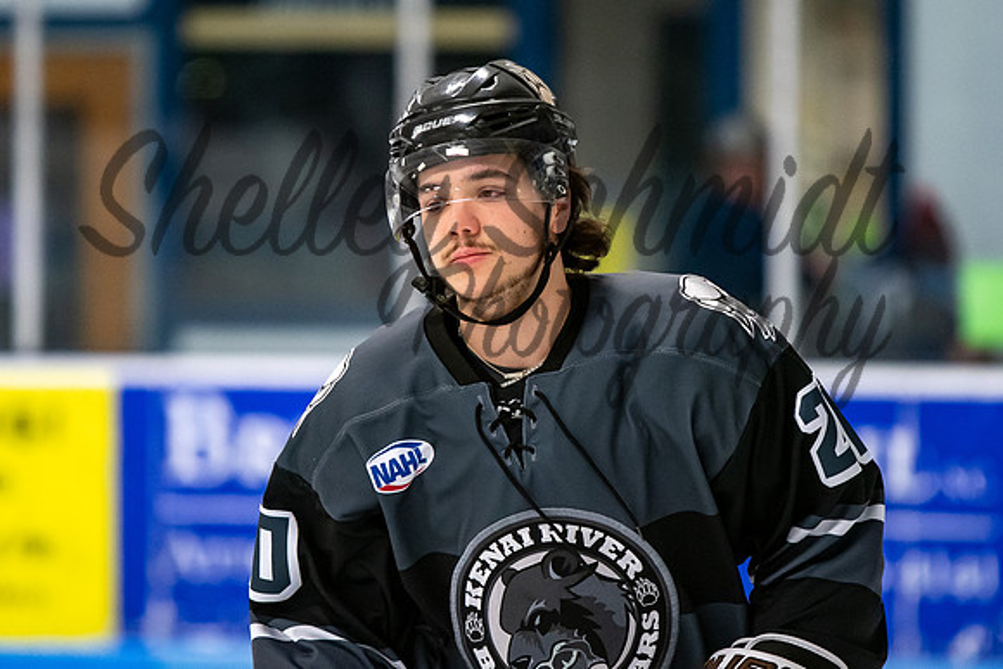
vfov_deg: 3.9
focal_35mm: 355
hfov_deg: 5.8
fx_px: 9885
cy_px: 300
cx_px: 463
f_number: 2.8
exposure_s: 1/800
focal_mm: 200
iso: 1600
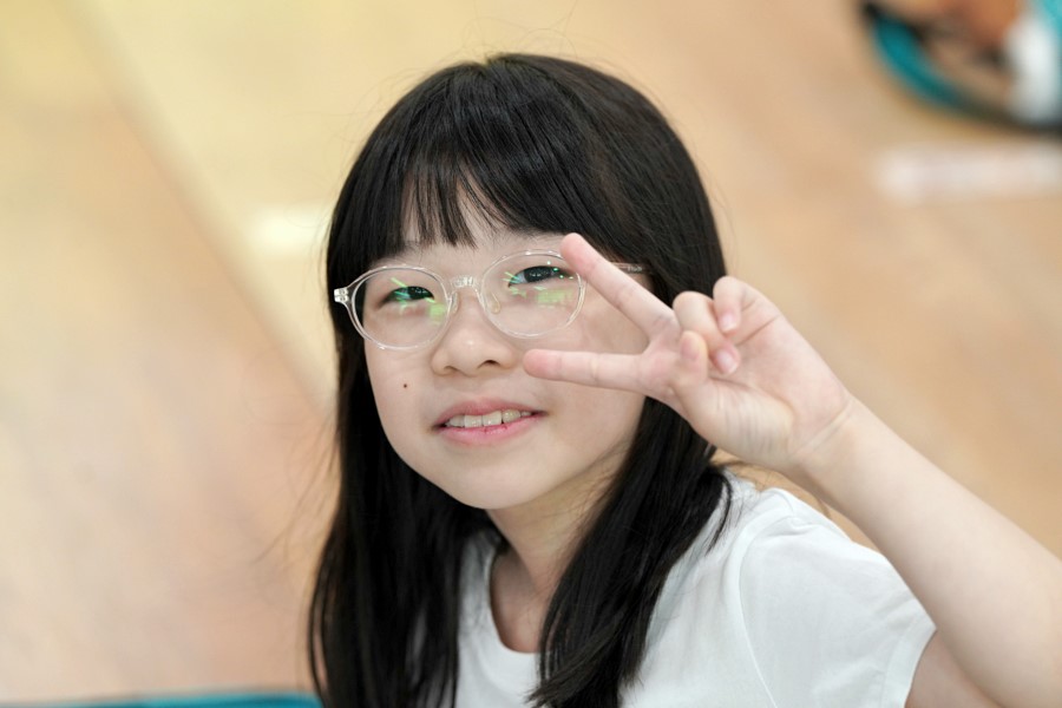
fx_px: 4631
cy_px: 354
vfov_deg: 8.7
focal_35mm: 157
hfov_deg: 13.1
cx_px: 531
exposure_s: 1/160
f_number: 4
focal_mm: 157
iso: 1250
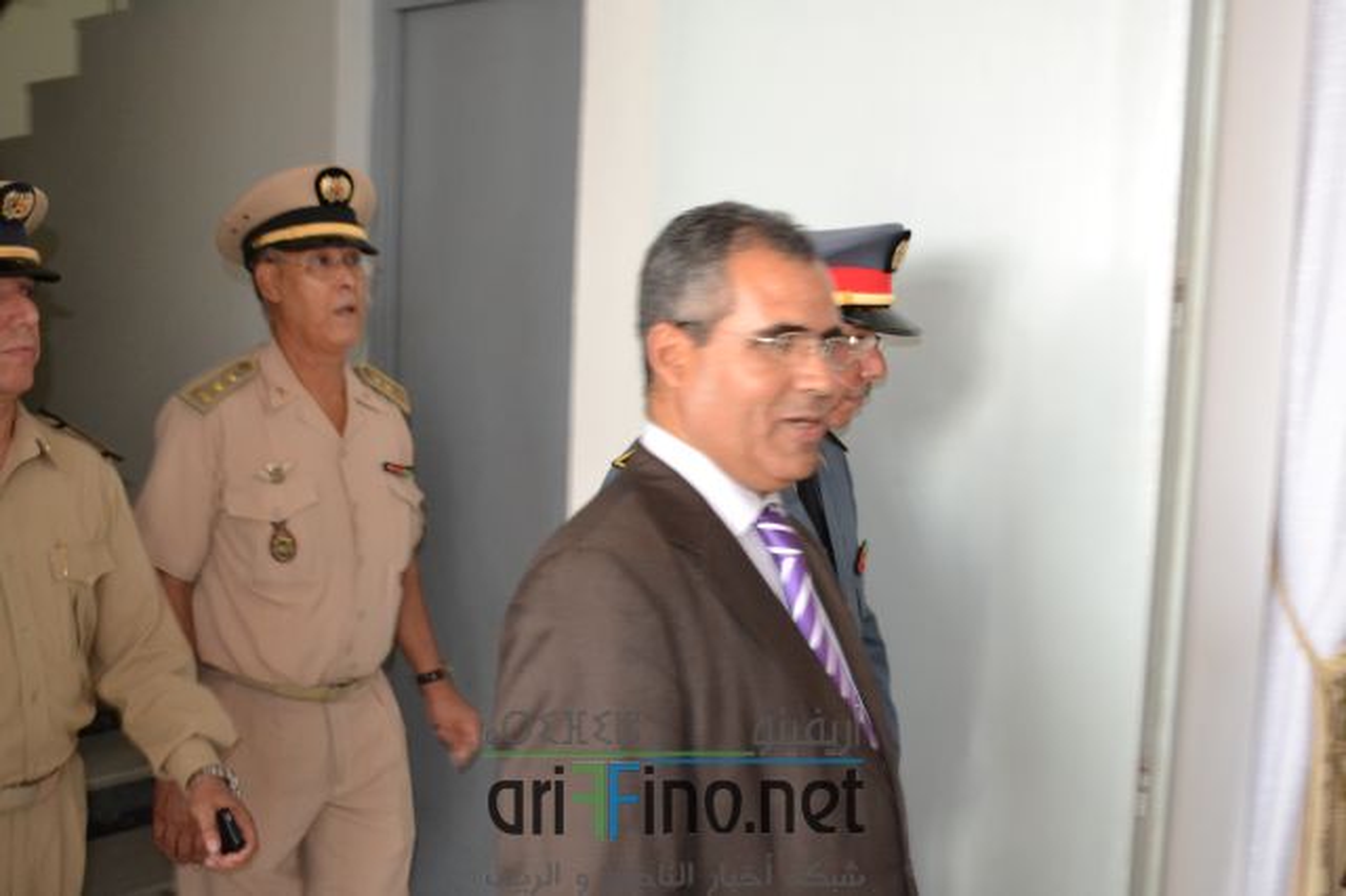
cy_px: 448
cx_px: 673
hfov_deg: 49.6
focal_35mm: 39
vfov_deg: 34.2
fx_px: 1457
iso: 2000
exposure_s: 1/60
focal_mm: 26
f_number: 4.2
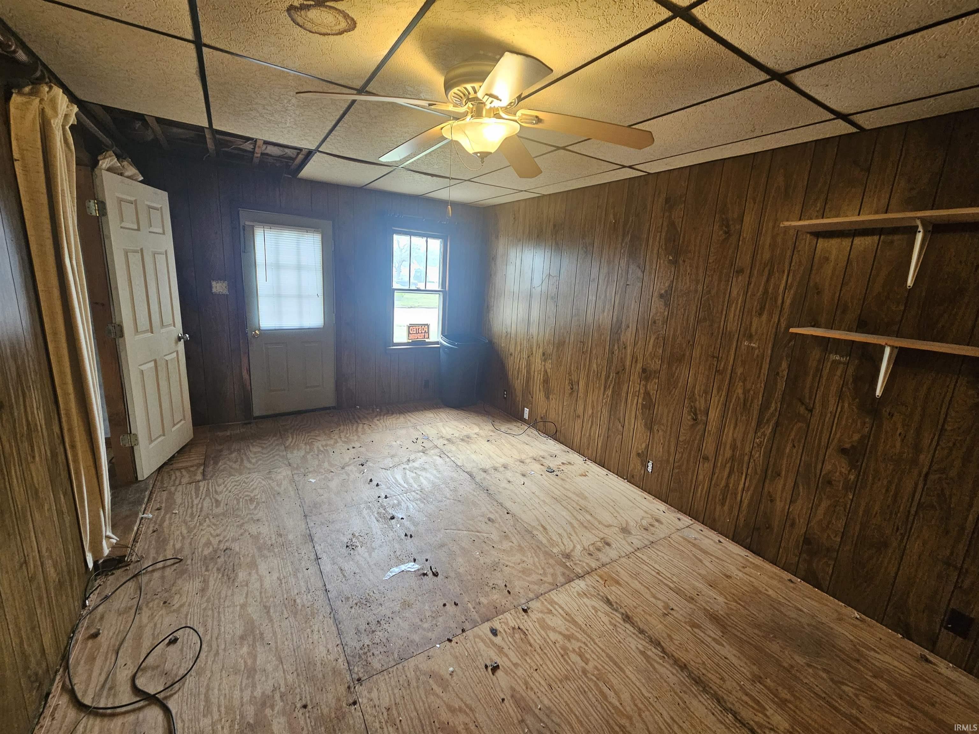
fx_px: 368
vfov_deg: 89.9
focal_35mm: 13
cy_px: 367
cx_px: 490
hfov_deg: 106.2
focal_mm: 2.2
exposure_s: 1/70
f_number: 2.2
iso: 250
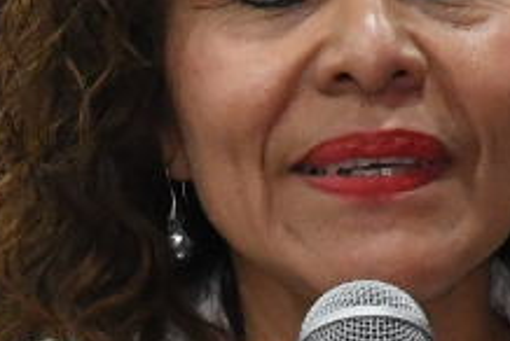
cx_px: 175
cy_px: 621
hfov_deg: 1.3
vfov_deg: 0.9
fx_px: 22087
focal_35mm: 1557
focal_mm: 140
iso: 5000
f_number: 5.6
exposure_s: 1/125
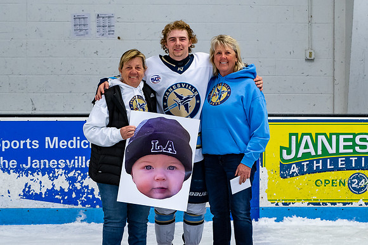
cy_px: 96
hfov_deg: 19.1
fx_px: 1092
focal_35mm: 107
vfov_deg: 12.8
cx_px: 182
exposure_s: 1/250
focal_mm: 48
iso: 500
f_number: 4.5
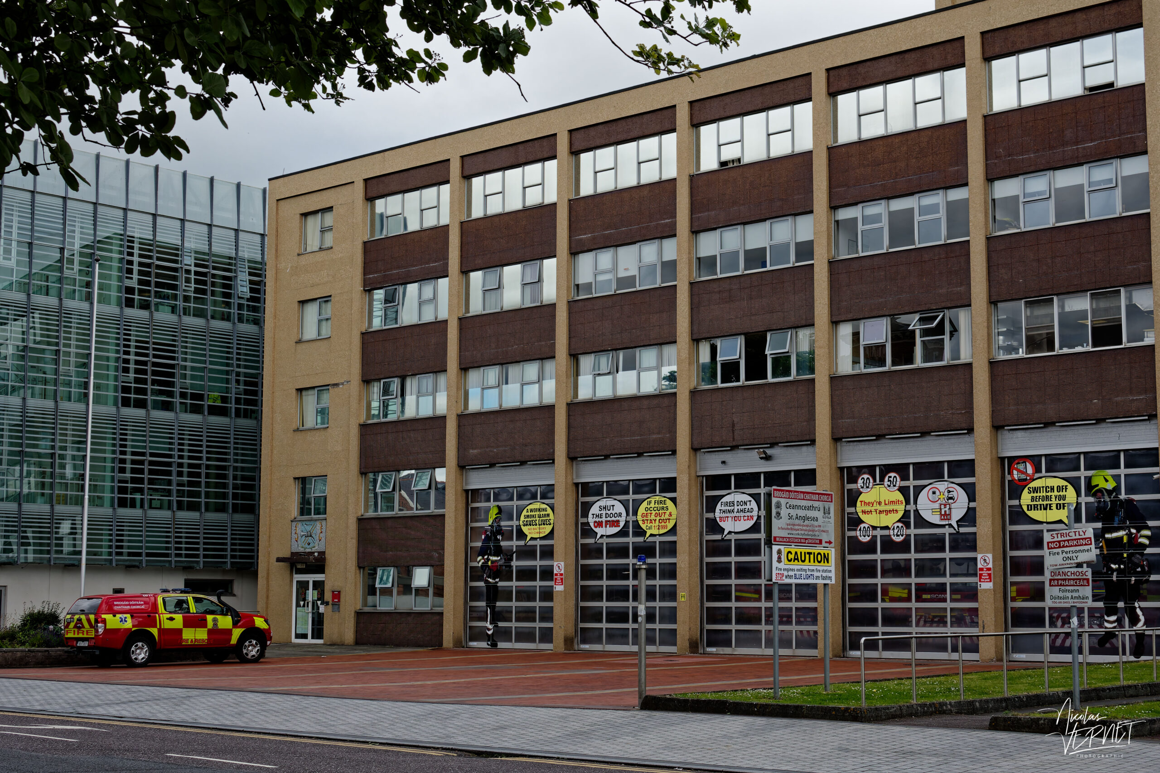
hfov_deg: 37.9
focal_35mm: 52
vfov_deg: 25.7
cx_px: 580
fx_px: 1691
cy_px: 386
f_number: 8
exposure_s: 1/500
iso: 400
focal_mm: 35
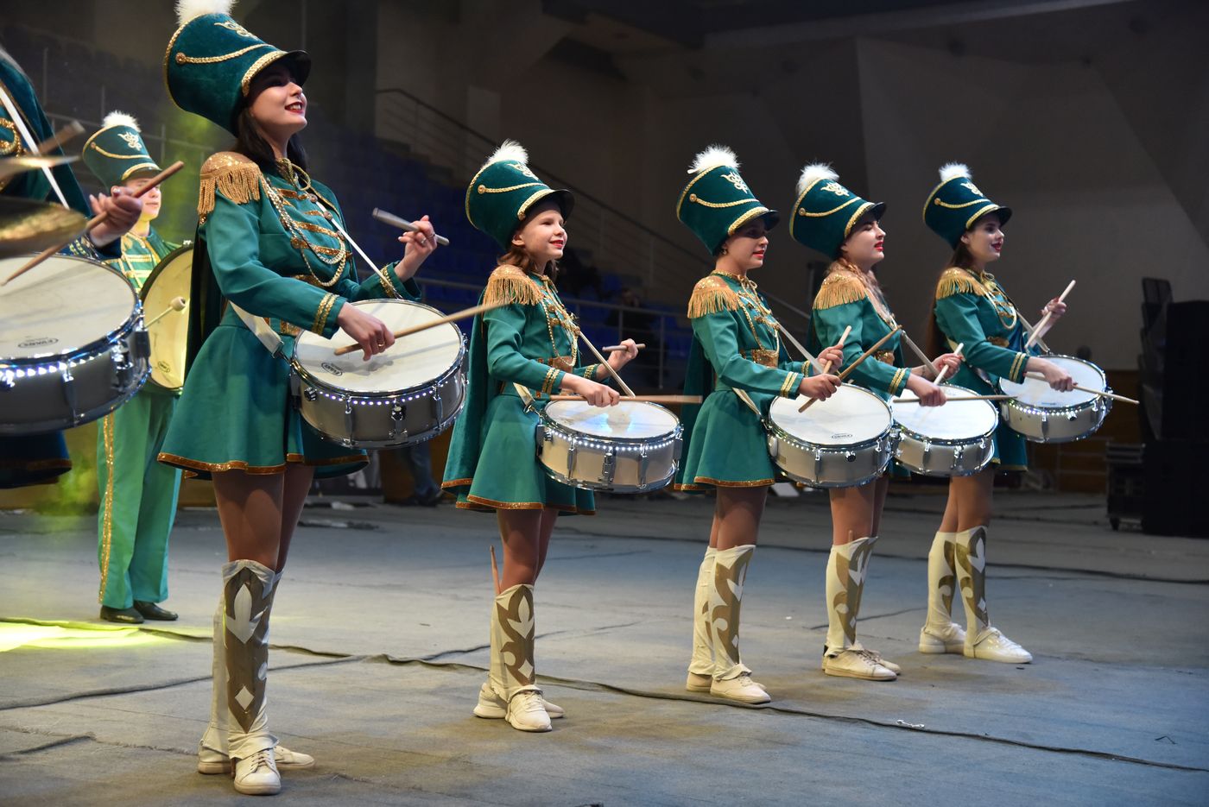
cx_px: 604
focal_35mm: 55
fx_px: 1848
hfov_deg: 36.2
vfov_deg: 24.6
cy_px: 404
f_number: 4
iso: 2000
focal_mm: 55
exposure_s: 1/320
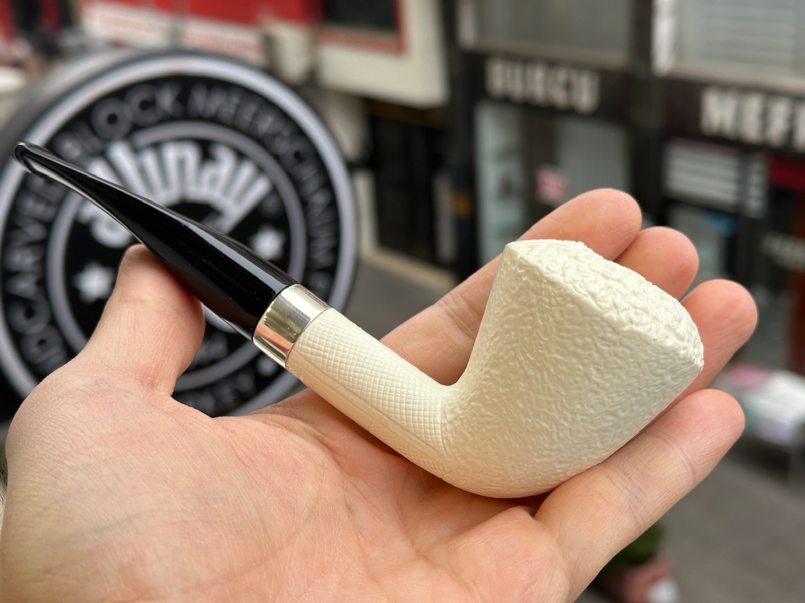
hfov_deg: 39.7
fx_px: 1116
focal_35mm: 48
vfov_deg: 30.3
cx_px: 402
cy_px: 302
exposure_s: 1/184
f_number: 1.78
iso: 50
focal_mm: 6.86
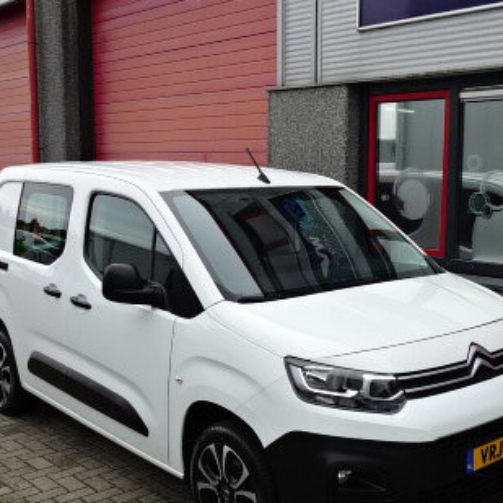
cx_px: 363
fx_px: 723
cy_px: 269
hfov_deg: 37.6
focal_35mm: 44
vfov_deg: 38.3
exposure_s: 1/160
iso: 80
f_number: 3.5
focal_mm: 4.25
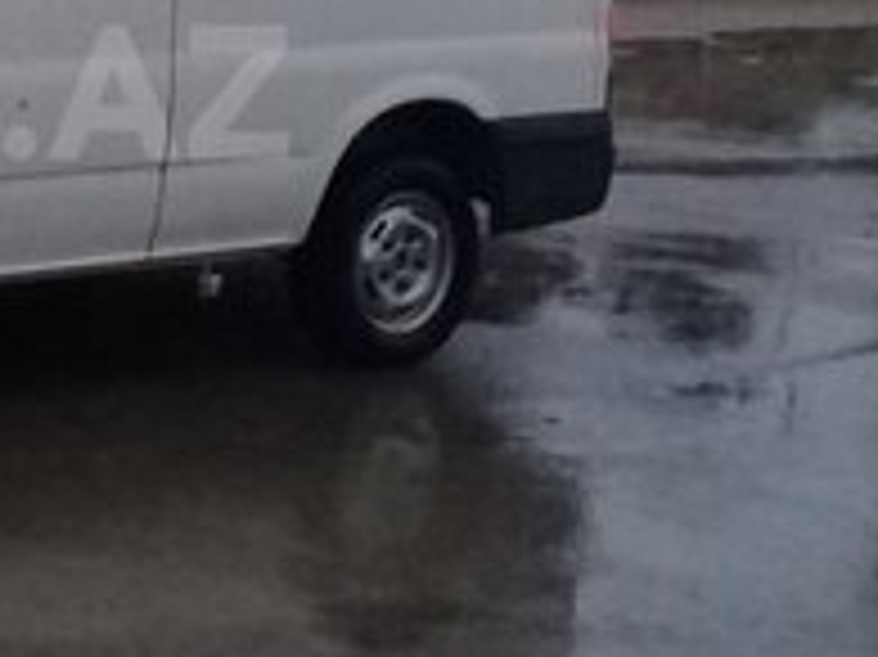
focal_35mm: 105
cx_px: -171
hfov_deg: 17.8
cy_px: 92
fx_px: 2662
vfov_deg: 14.0
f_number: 2.2
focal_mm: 3.3
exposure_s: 1/17
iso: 400
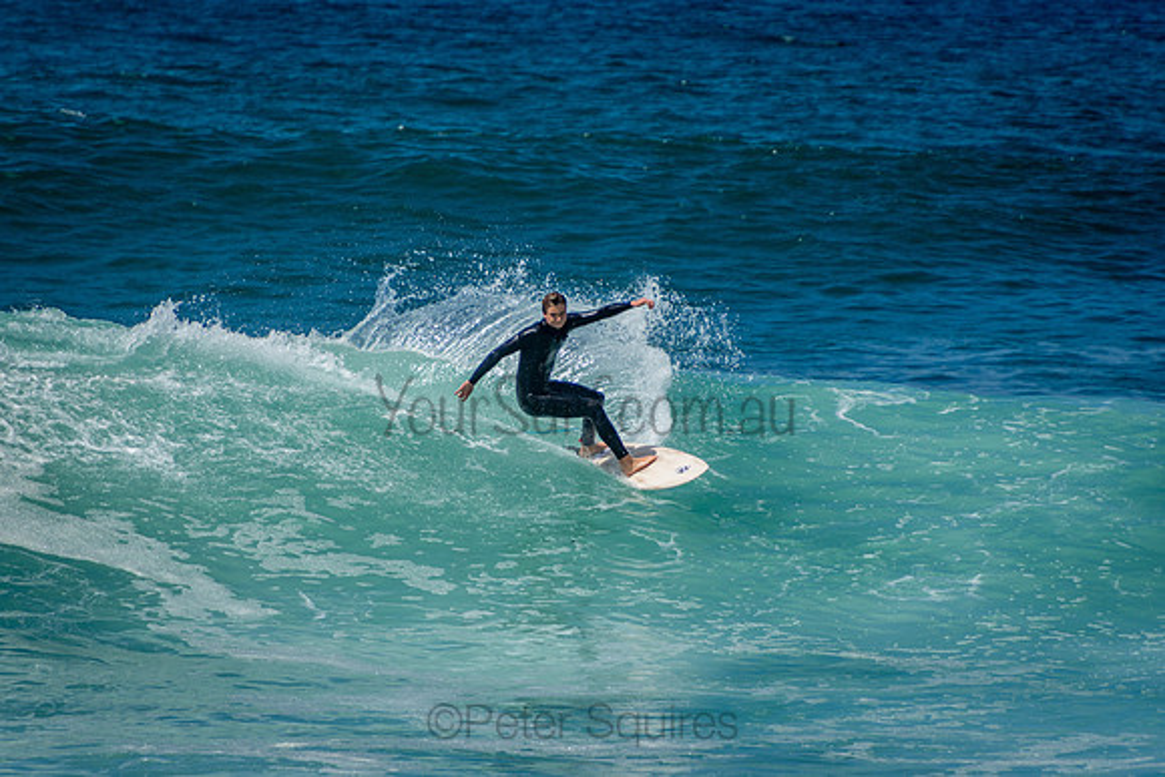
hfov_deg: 3.4
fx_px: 19420
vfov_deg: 2.3
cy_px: 388
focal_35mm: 600
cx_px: 582
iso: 250
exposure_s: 1/2000
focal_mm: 400
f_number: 5.6
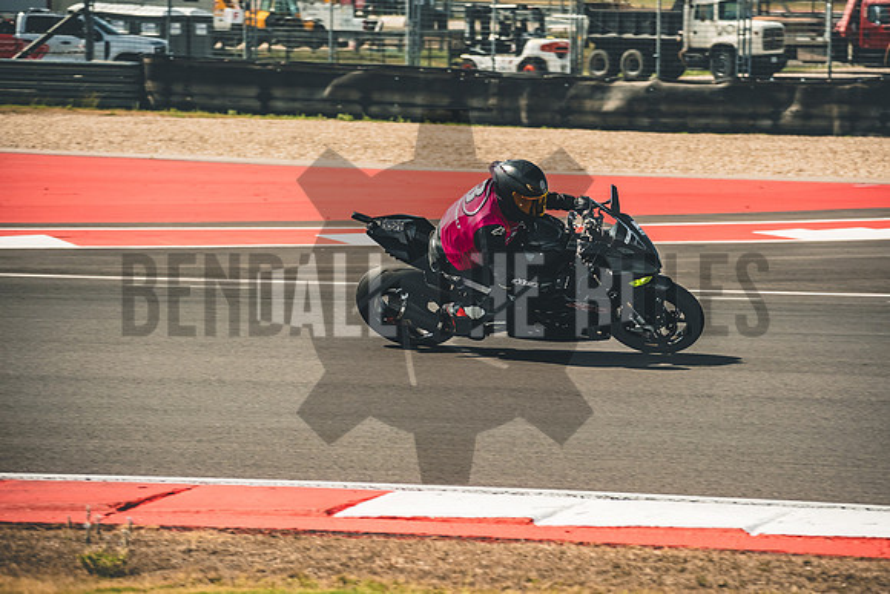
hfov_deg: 12.8
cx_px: 445
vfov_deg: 8.5
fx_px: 3981
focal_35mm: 161
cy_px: 297
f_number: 4.6
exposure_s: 1/1600
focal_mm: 107.4
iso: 400
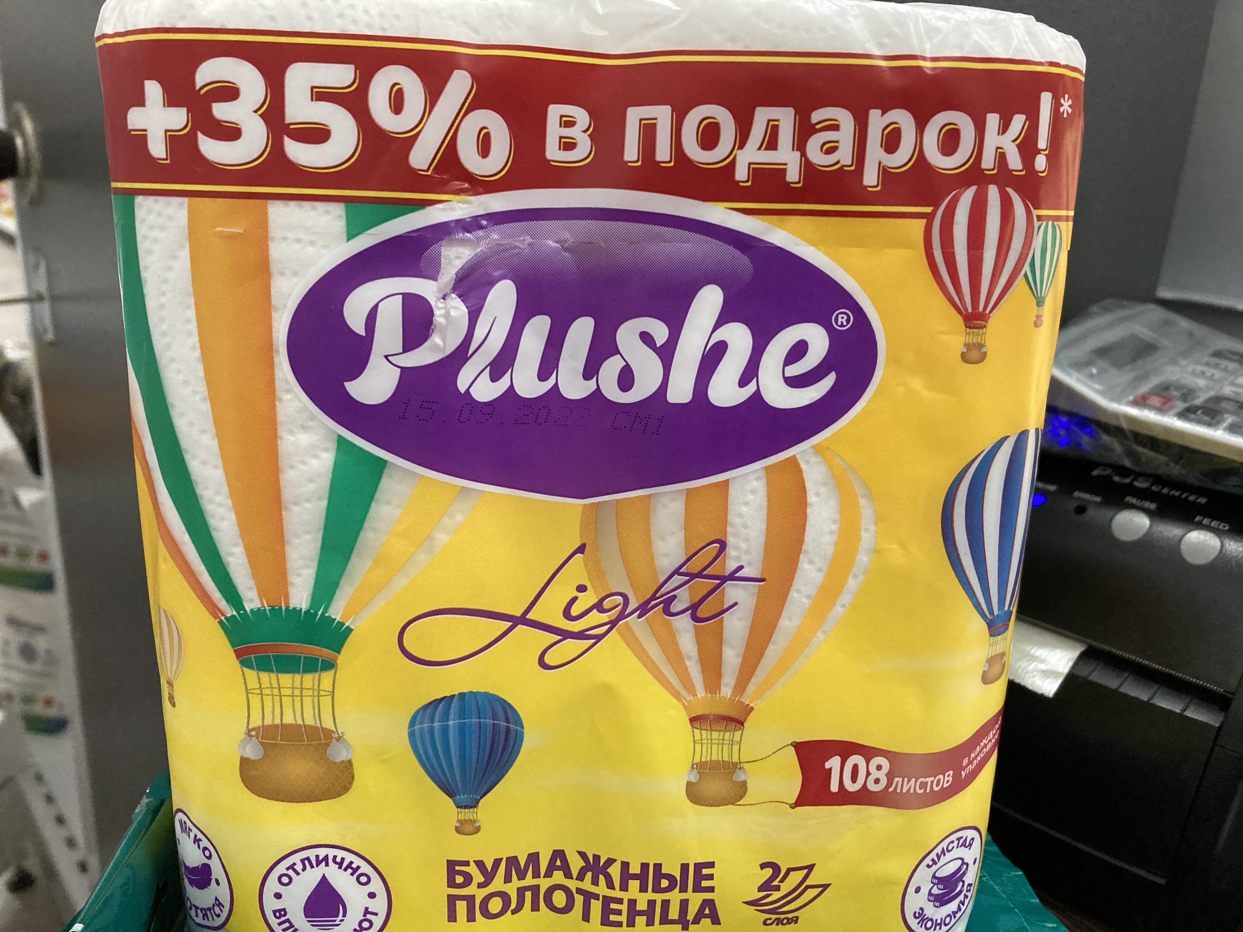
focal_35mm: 28
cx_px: 622
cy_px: 466
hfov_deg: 63.4
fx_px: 1005
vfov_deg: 49.7
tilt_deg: -19.1
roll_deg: -3.4
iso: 320
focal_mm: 3.99
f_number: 1.8
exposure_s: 1/60
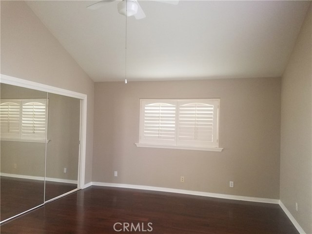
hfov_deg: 67.3
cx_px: 156
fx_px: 234
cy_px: 117
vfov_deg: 53.1
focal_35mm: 26
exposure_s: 1/14
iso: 200
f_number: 1.7
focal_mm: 4.2
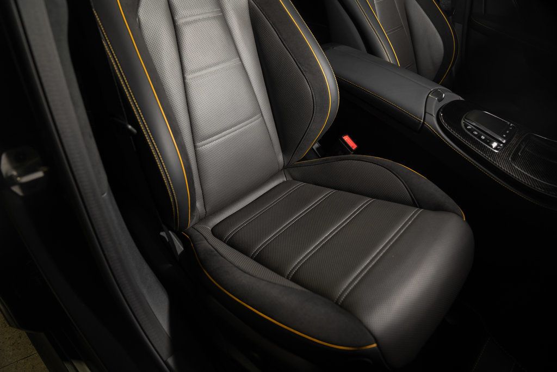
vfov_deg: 53.1
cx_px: 278
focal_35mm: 24
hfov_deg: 73.7
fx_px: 371
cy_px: 186
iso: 200
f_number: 3.2
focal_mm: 24
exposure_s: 1/50
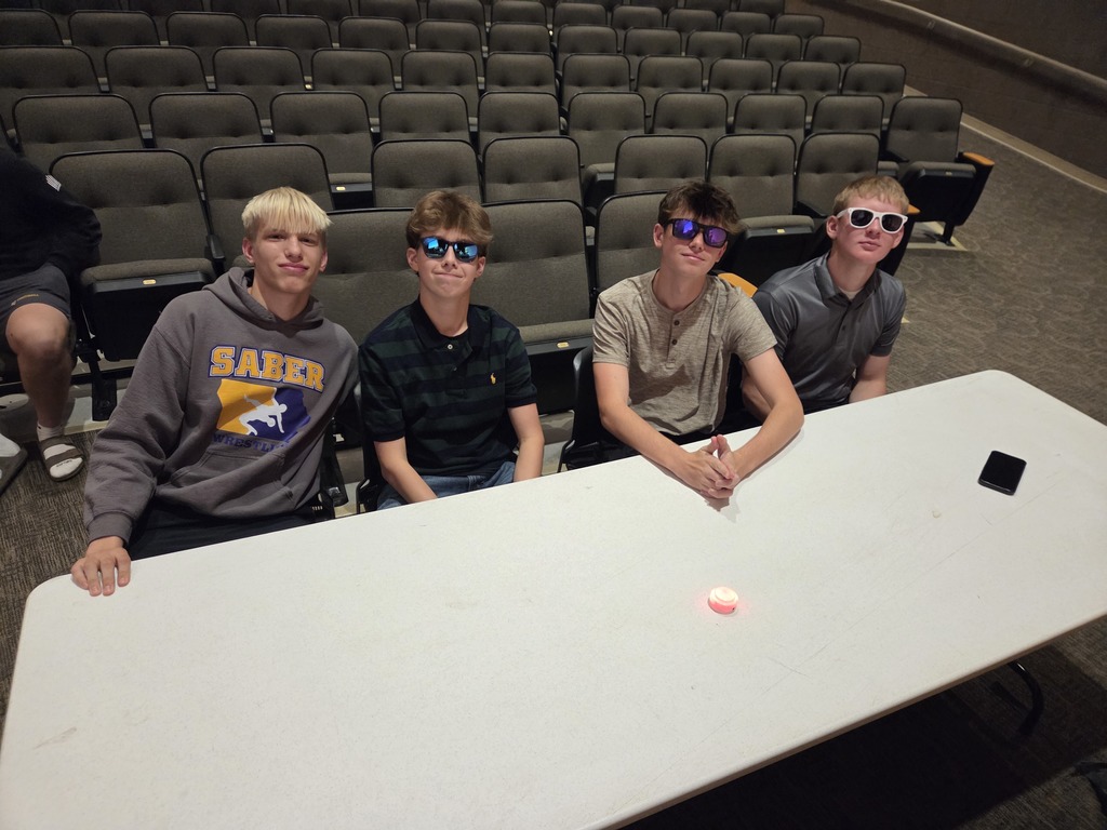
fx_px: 736
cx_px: 554
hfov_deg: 73.9
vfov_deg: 58.9
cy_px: 415
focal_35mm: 23
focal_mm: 5.4
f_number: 1.8
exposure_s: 1/120
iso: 1250
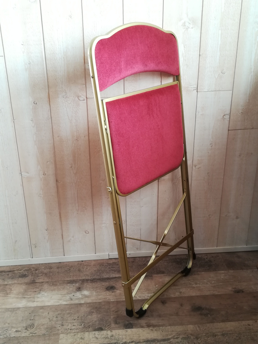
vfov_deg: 54.0
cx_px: 129
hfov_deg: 41.8
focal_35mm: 34
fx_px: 338
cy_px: 172
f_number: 2.2
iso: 125
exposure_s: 1/33.3
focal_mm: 3.83
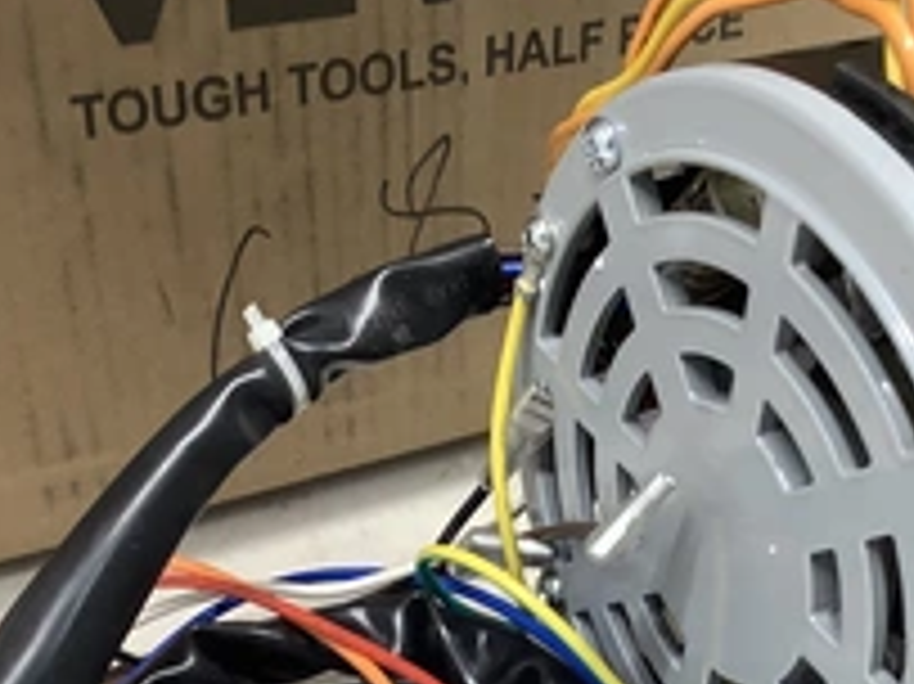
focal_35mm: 61
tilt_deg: -35.9
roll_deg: -0.2
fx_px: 1610
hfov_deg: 31.6
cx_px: 558
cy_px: 652
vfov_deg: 23.2
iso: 80
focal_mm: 3.3
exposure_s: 1/60
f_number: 2.4
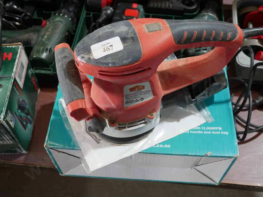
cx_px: 132
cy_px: 98
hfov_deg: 46.8
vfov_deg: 36.0
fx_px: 304
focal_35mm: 40
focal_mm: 20
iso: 500
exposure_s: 1/60
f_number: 4.4
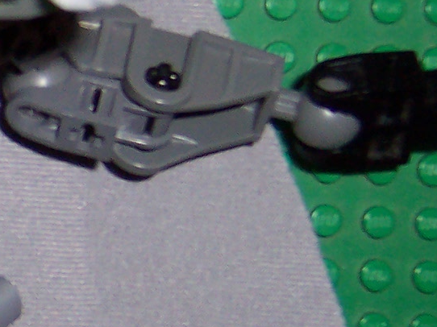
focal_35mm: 135
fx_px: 1704
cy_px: 139
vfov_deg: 11.0
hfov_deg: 13.6
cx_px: -256
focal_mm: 5.6
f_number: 2.8
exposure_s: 1/60
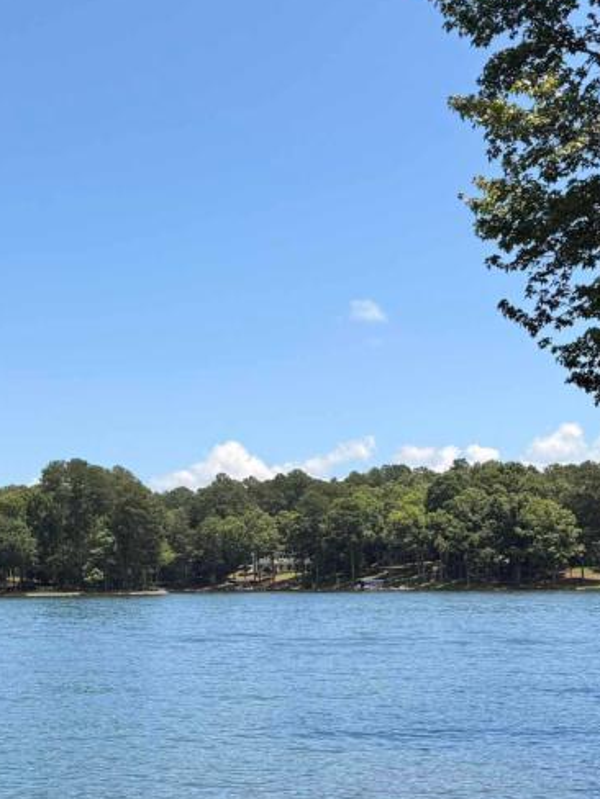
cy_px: 503
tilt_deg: +4.4
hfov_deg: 24.4
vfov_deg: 32.5
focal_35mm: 59
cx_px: 126
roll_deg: +1.9
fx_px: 1364
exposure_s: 1/4673
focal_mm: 6.76
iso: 80
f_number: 1.78
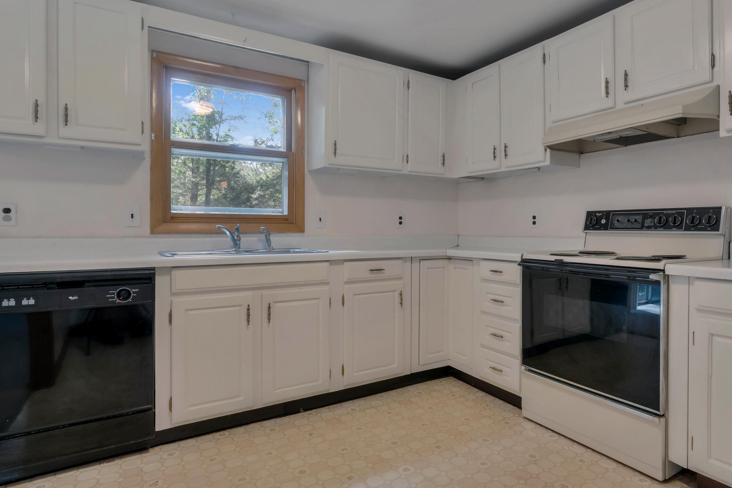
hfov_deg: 80.8
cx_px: 414
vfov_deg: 59.5
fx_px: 427
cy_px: 233
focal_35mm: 21
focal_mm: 16
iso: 800
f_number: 8
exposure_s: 1/200
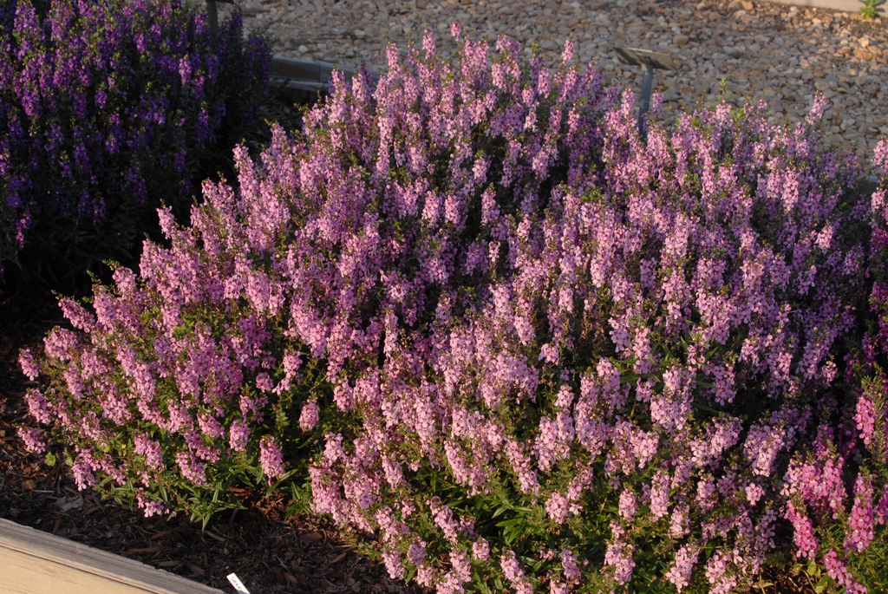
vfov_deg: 23.8
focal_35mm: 57
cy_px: 297
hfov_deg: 35.0
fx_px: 1407
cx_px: 444
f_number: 8
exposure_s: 1/200
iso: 400
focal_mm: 38
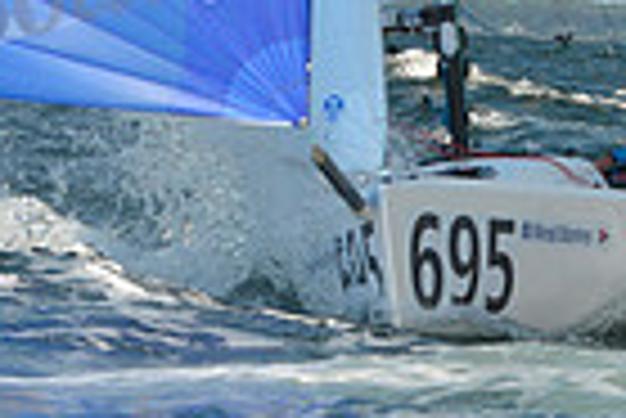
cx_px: 527
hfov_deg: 5.4
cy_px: 187
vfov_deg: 3.6
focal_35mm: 384
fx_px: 6684
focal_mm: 92
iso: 400
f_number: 10
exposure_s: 1/1600
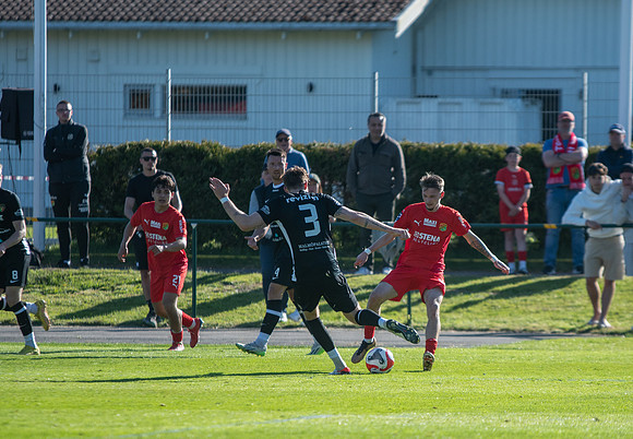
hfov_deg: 5.0
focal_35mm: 404
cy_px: 283
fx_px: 7190
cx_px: 425
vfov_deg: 3.5
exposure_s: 1/2000
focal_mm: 200
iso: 250
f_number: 3.2
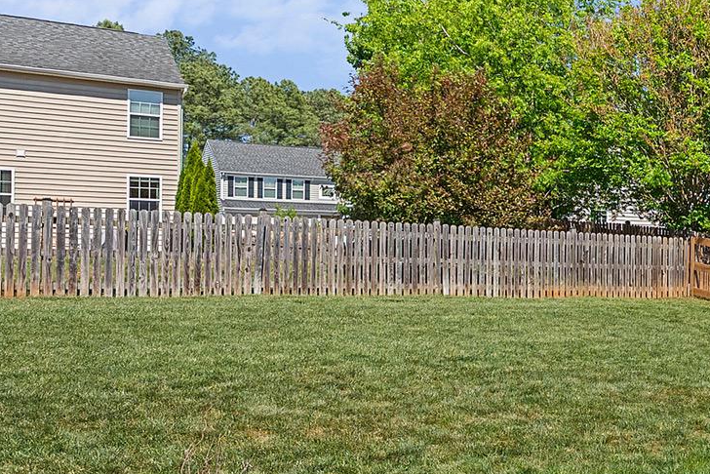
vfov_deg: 29.9
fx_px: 888
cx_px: 855
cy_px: 258
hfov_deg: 34.6
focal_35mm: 45
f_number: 8
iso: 800
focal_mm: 16
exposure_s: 1/200
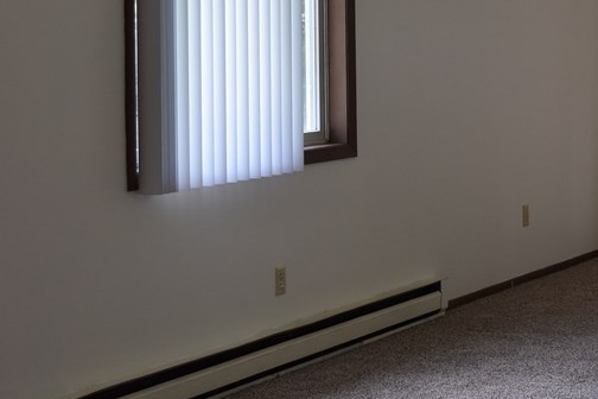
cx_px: 577
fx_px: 1662
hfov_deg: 19.9
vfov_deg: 13.6
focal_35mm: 100
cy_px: 52
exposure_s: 1/125
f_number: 5.6
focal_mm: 31
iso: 400
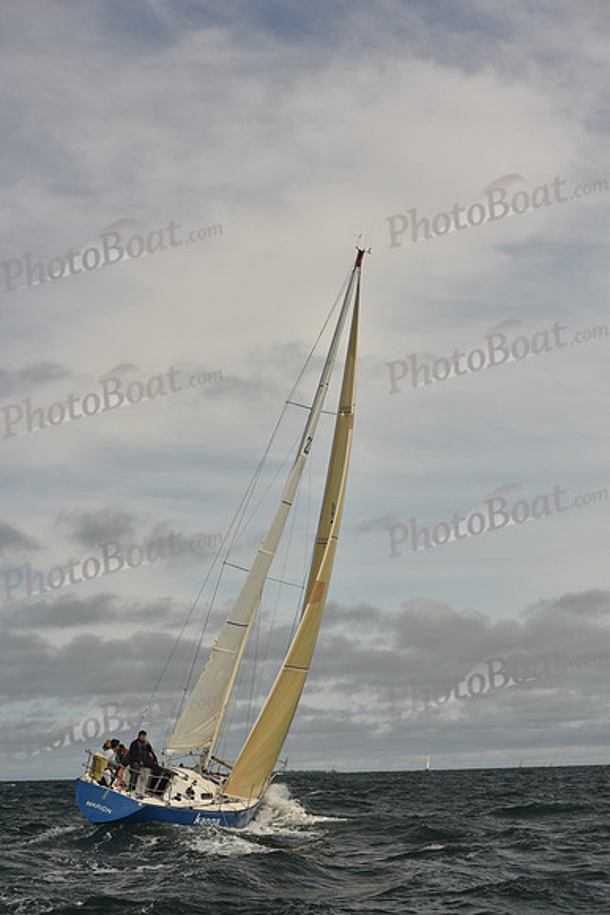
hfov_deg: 19.5
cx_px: 305
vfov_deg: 28.8
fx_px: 1778
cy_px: 458
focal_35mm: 70
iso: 320
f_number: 8
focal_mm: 70
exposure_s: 1/1000
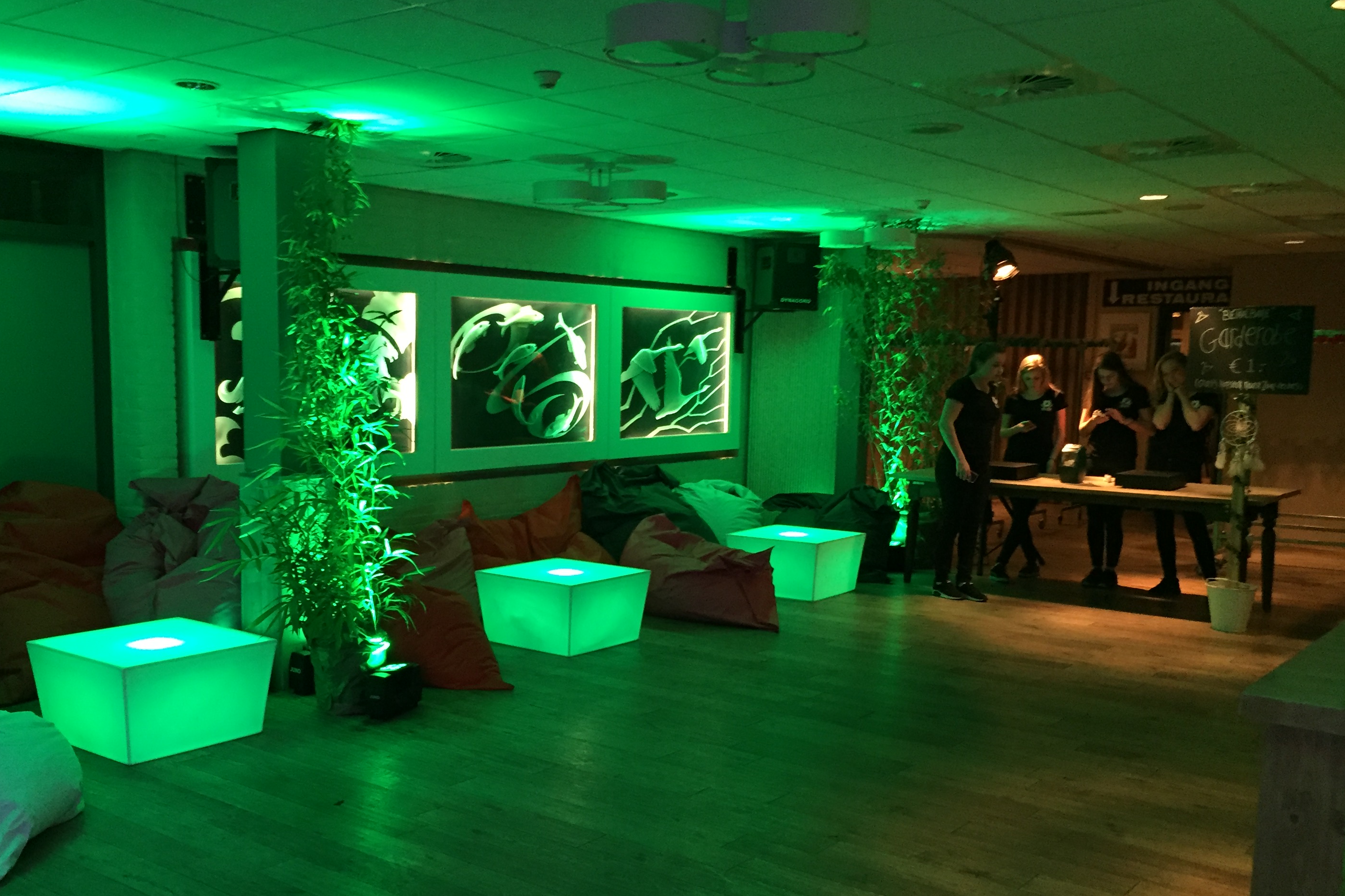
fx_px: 1307
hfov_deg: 54.3
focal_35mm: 35
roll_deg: +0.0
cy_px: 534
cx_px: 583
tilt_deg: -7.1
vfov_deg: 37.7
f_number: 2.2
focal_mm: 4.15
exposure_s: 1/20
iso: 250
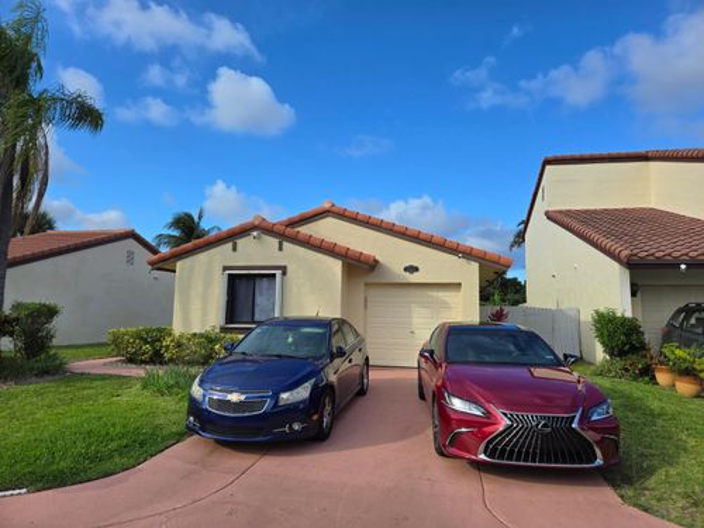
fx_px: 468
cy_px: 264
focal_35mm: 23
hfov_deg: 73.9
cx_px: 352
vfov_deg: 58.9
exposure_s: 1/1099
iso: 25
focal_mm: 5.4
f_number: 1.8
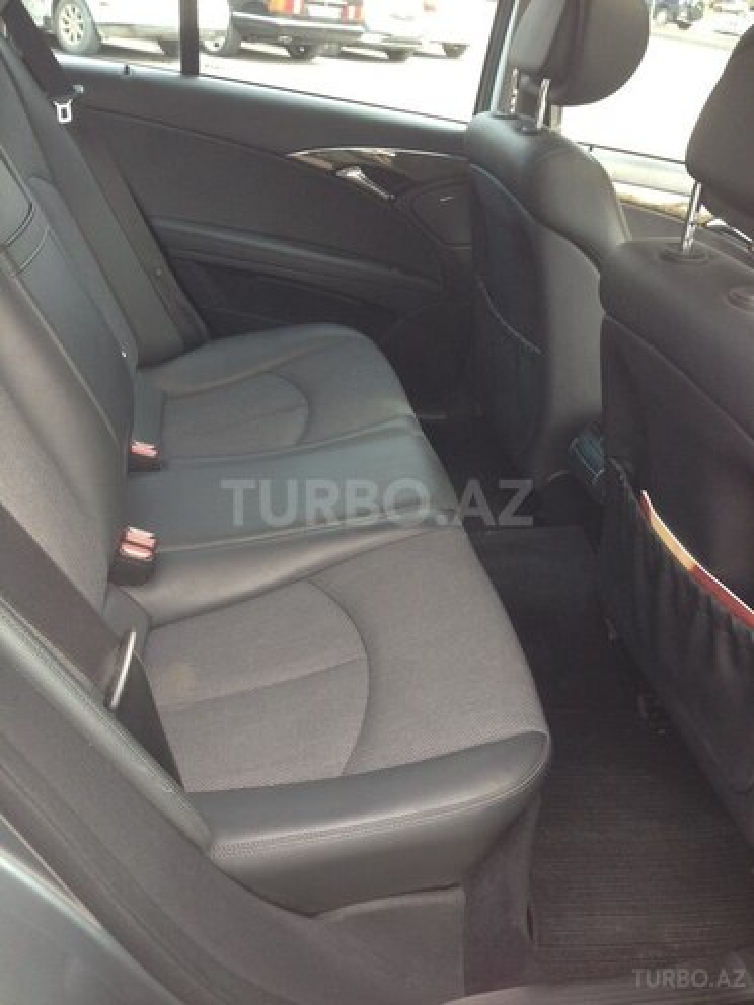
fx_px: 958
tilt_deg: -29.1
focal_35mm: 33
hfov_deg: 42.9
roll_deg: -5.5
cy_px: 502
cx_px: 377
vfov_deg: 55.4
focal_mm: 4.12
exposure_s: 1/120
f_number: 2.4
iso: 64
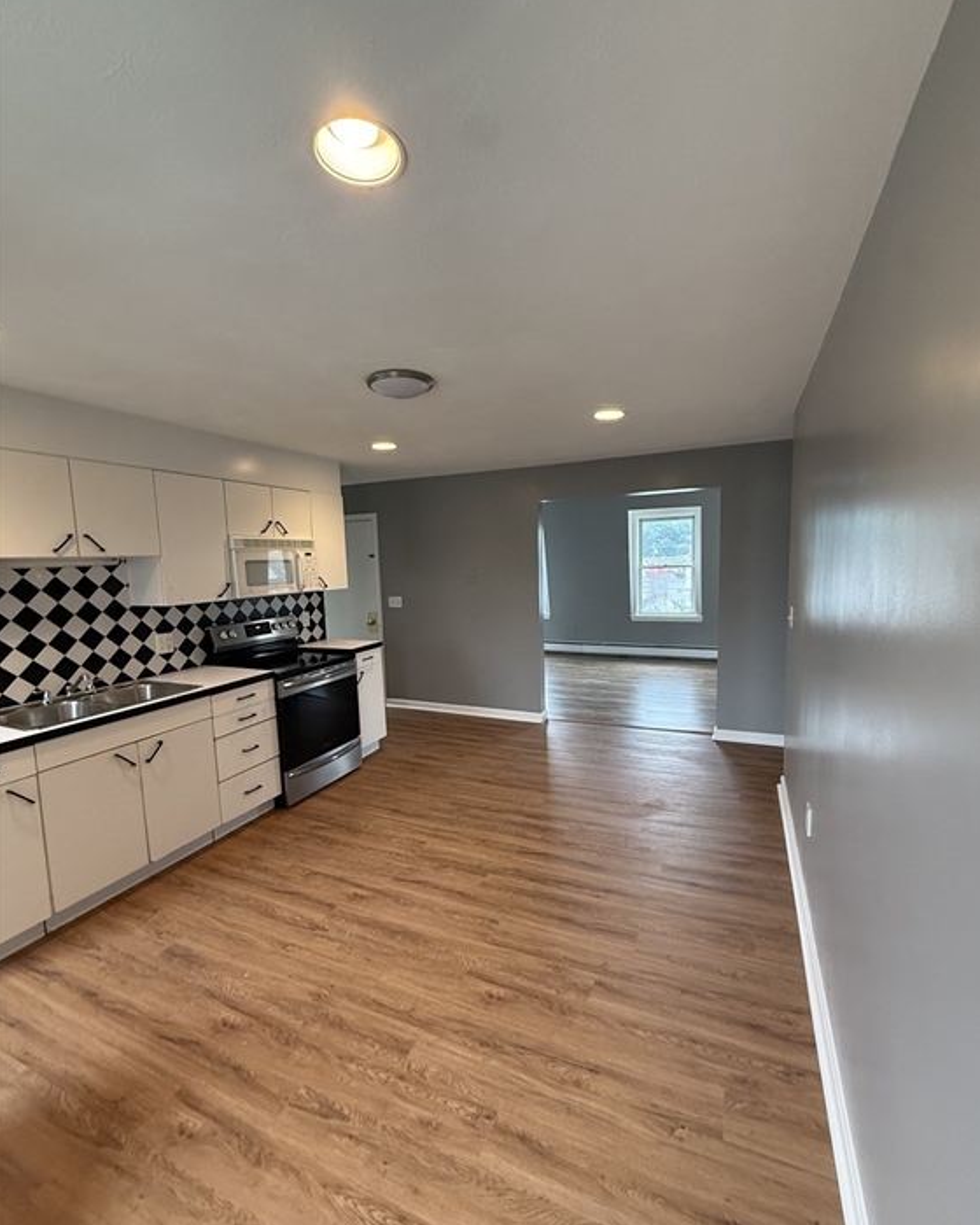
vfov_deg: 96.8
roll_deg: +1.4
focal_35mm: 15
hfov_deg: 84.0
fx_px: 544
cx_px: 499
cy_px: 623
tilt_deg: -5.1
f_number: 2.2
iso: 500
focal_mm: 2.22
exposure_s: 1/120
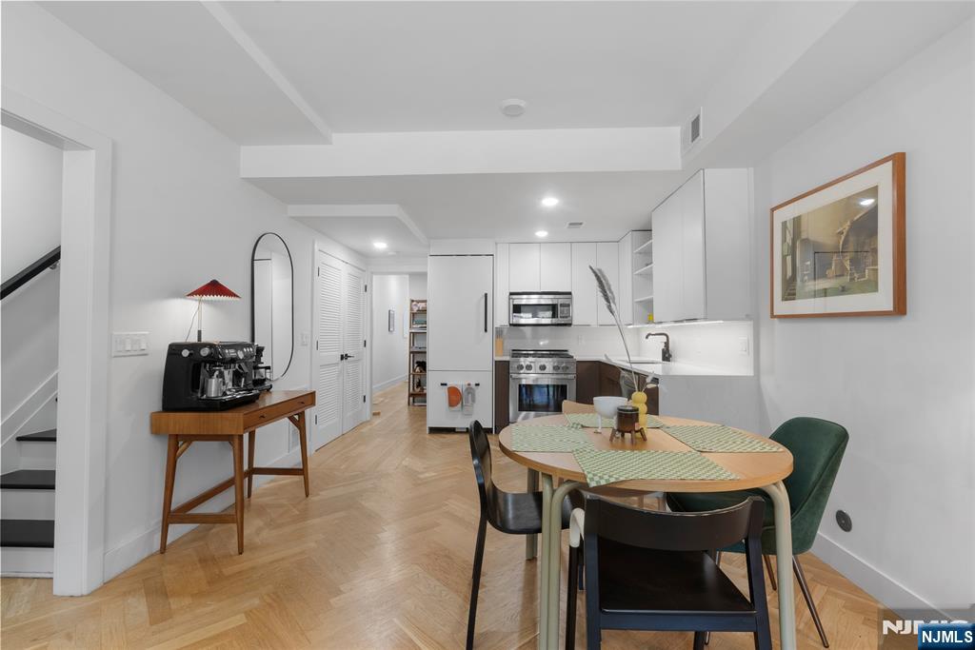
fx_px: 433
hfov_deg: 96.7
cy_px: 325
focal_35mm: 16
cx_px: 488
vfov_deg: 73.8
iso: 250
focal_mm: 16
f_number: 10
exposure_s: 1/1.67
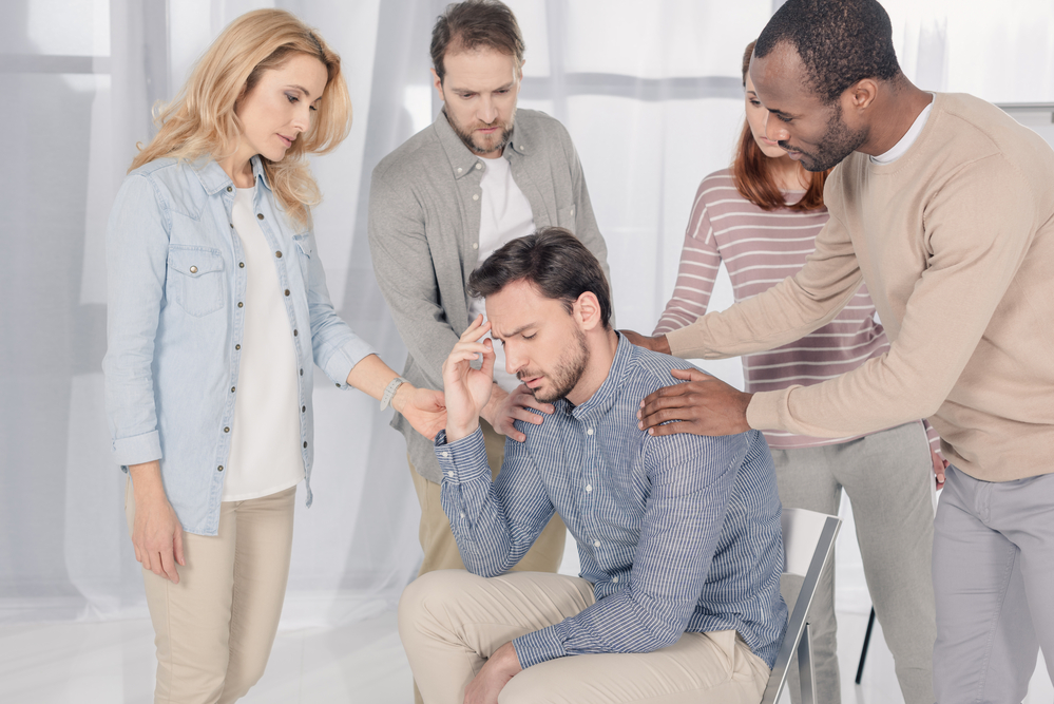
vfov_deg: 27.0
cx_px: 527
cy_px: 352
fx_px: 1464
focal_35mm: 50
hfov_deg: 39.6
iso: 100
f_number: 4.5
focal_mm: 50
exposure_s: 1/160
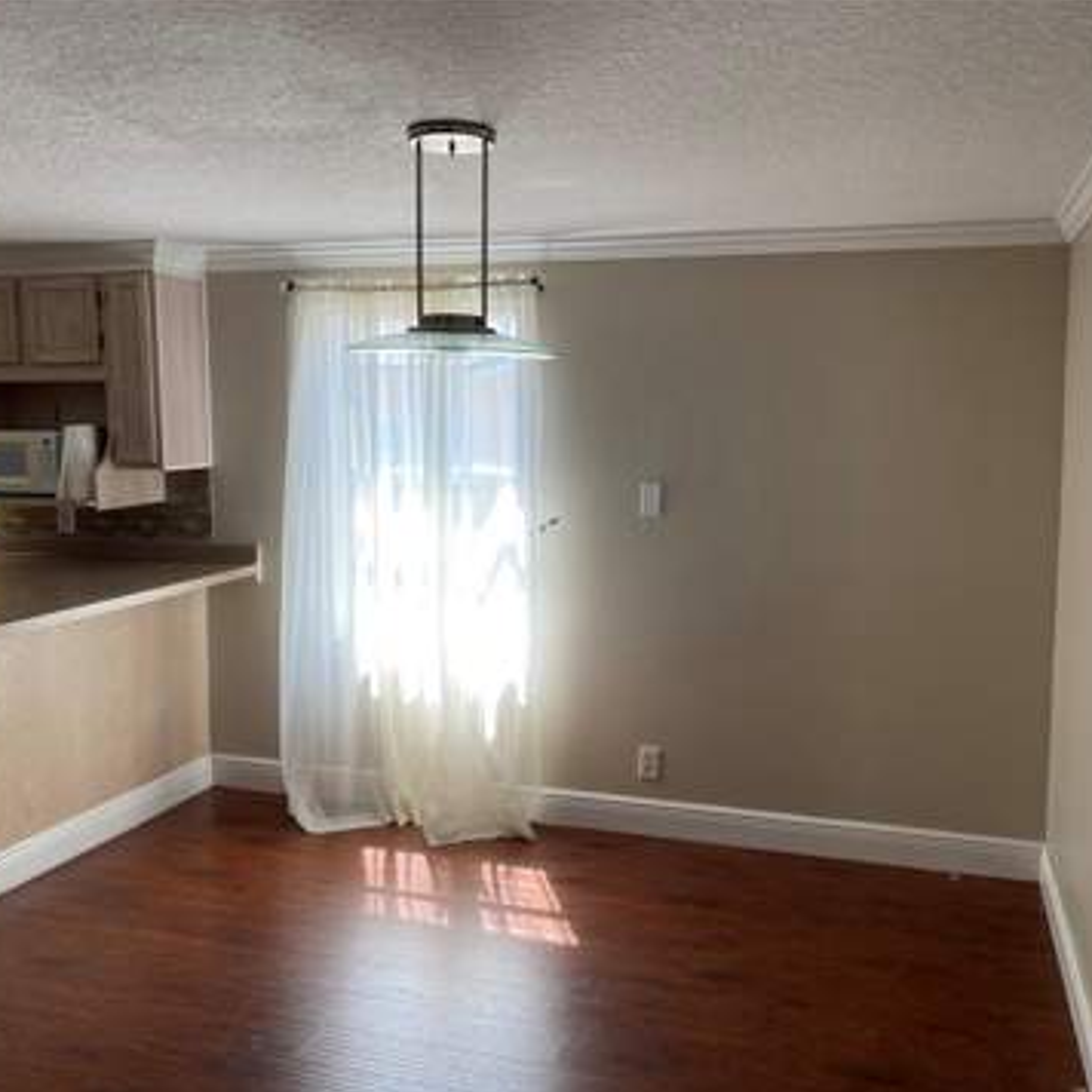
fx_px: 1106
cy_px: 549
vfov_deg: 52.5
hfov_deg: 52.5
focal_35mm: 31
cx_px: 595
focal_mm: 4.25
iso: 32
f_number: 1.8
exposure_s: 1/122
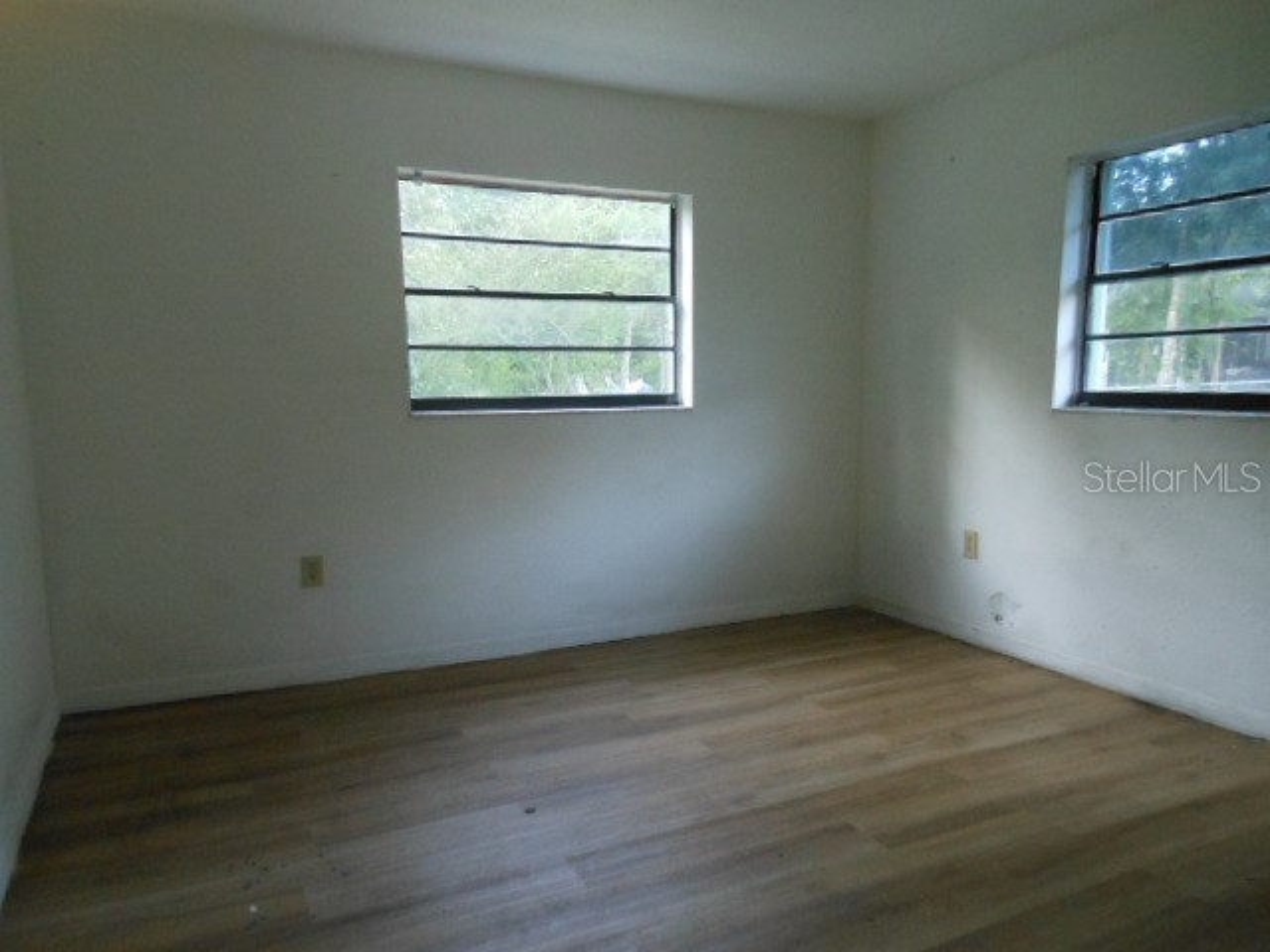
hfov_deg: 69.4
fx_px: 917
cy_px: 476
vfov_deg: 54.9
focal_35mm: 25
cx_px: 635
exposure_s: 1/20
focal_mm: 4.5
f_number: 3.2
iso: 400
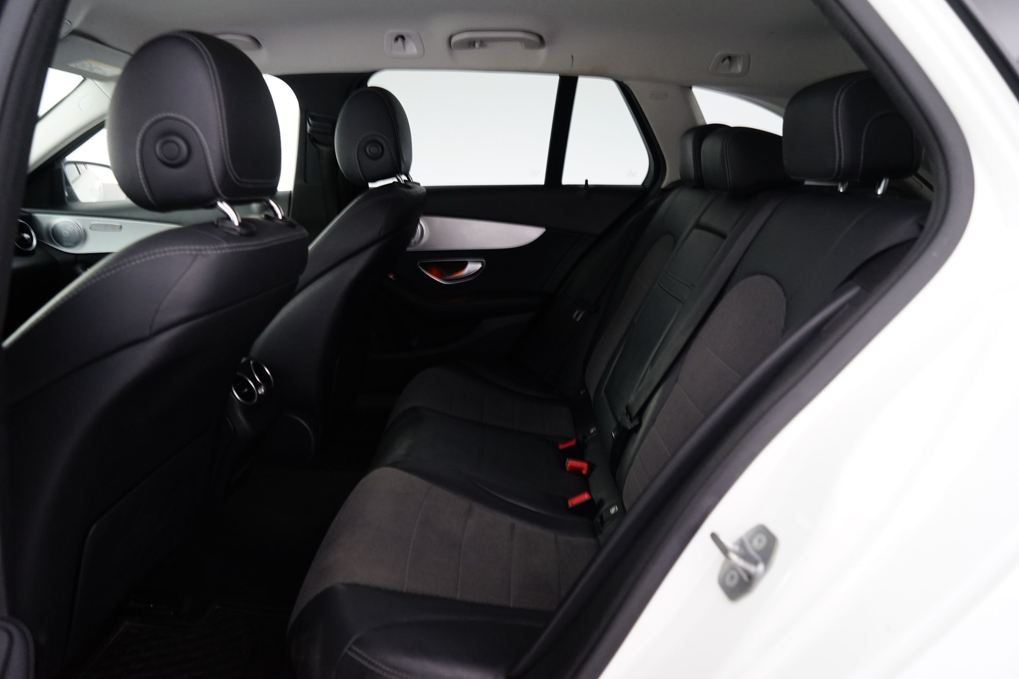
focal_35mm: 24
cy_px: 340
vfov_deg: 53.1
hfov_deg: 73.7
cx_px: 510
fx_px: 679
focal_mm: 24
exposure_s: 1/10
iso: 1600
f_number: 4.5
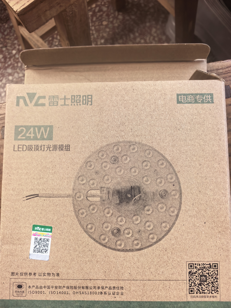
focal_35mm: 24
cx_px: 116
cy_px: 154
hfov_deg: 56.8
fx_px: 214
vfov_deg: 71.6
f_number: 2.8
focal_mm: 5.75
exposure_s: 1/167
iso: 640
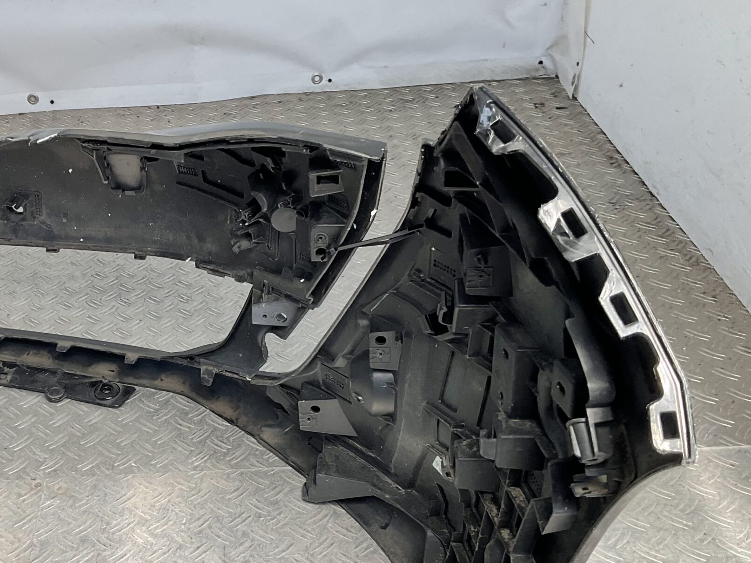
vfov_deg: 31.3
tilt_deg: -34.3
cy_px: 372
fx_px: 998
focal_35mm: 46
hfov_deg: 39.8
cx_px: 164
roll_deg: +4.4
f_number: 1.8
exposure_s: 1/310
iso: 16
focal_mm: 3
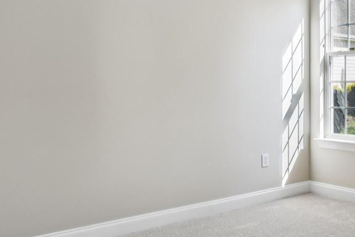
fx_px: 473
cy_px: 76
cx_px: 360
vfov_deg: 27.9
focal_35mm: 48
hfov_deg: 36.7
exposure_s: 1/20
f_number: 9
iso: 100
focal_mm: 16
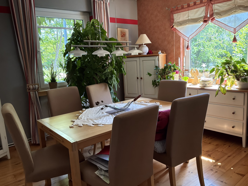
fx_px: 201
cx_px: 124
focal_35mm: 28
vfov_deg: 49.7
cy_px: 93
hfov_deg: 63.4
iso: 100
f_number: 1.8
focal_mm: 3
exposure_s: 1/60
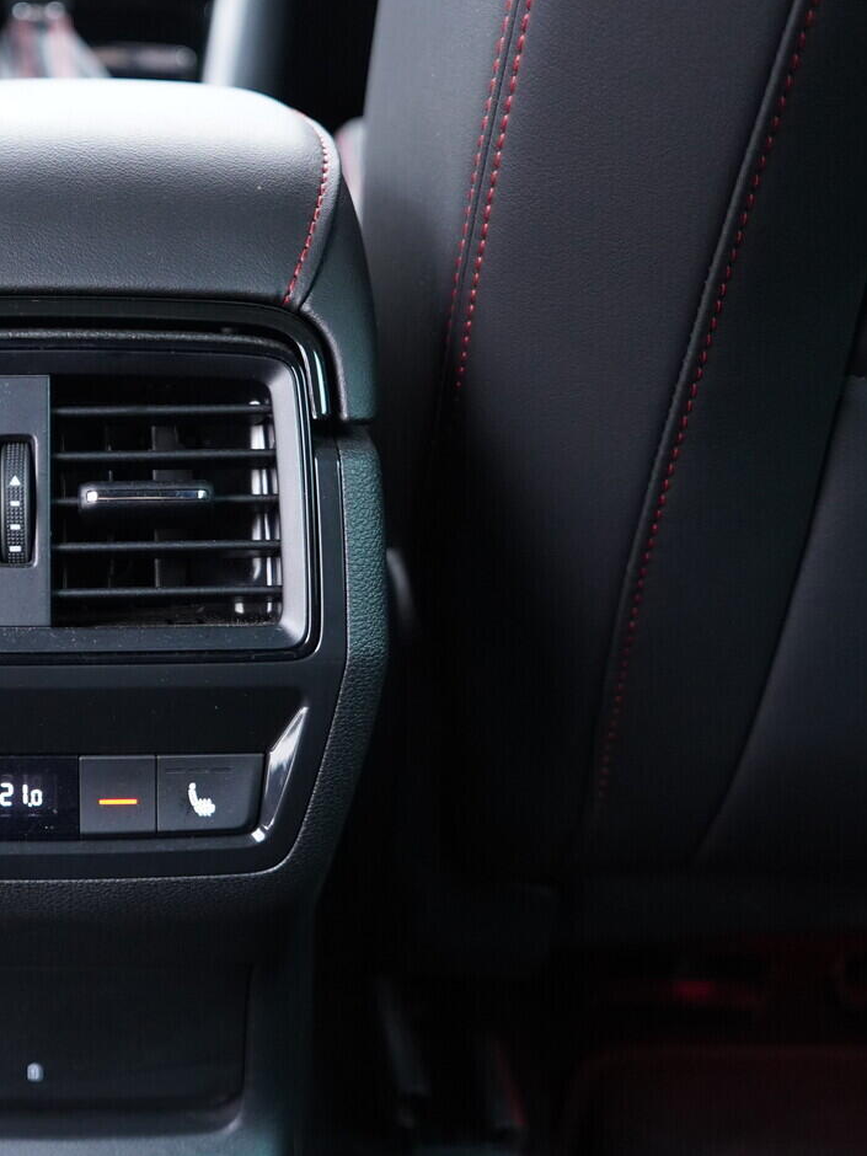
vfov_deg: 36.2
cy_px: 578
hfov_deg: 26.2
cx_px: 18
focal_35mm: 53
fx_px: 1770
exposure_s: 1/40
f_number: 2.8
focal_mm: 24
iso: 1250
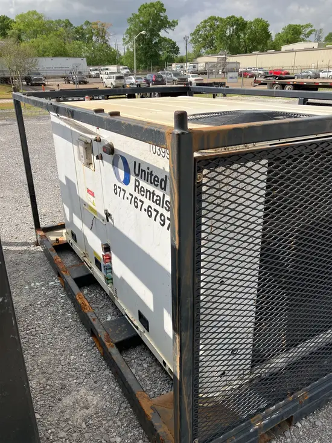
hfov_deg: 49.8
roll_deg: +2.0
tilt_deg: -22.6
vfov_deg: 63.4
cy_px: 222
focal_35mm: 28
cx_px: 166
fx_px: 358
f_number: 1.8
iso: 32
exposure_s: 1/2024
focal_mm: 3.99
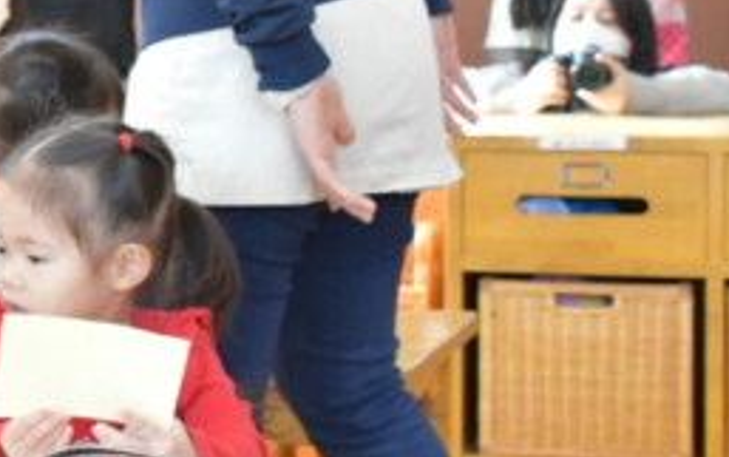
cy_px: 54
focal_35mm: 137
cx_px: -335
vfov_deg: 9.5
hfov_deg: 14.3
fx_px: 2724
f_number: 7.1
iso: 4000
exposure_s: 1/200
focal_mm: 30
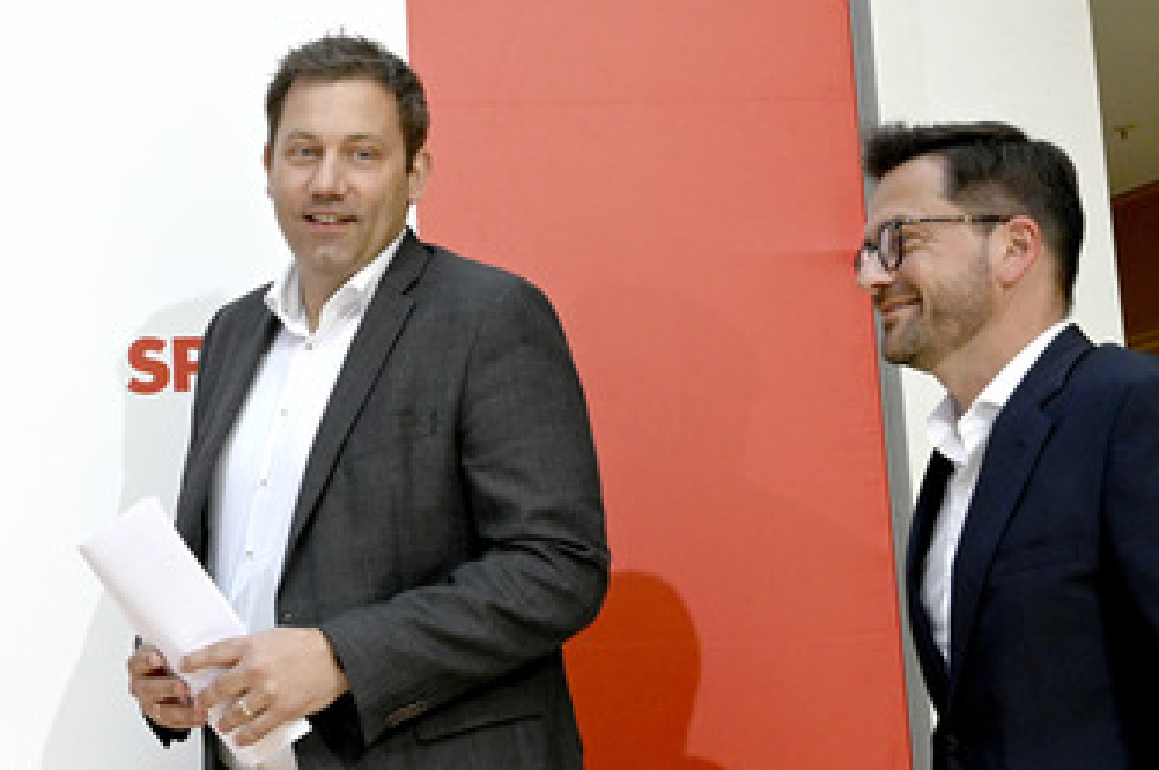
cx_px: 557
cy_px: 482
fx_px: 1865
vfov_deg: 23.3
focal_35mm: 58
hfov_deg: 34.5
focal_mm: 43
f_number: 10
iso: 3200
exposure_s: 1/400
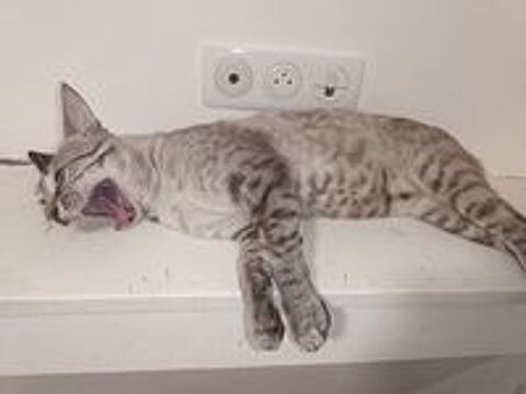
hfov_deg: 71.6
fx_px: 365
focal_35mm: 24
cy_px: 197
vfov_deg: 56.8
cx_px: 263
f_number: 1.75
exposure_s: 1/100
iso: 3738
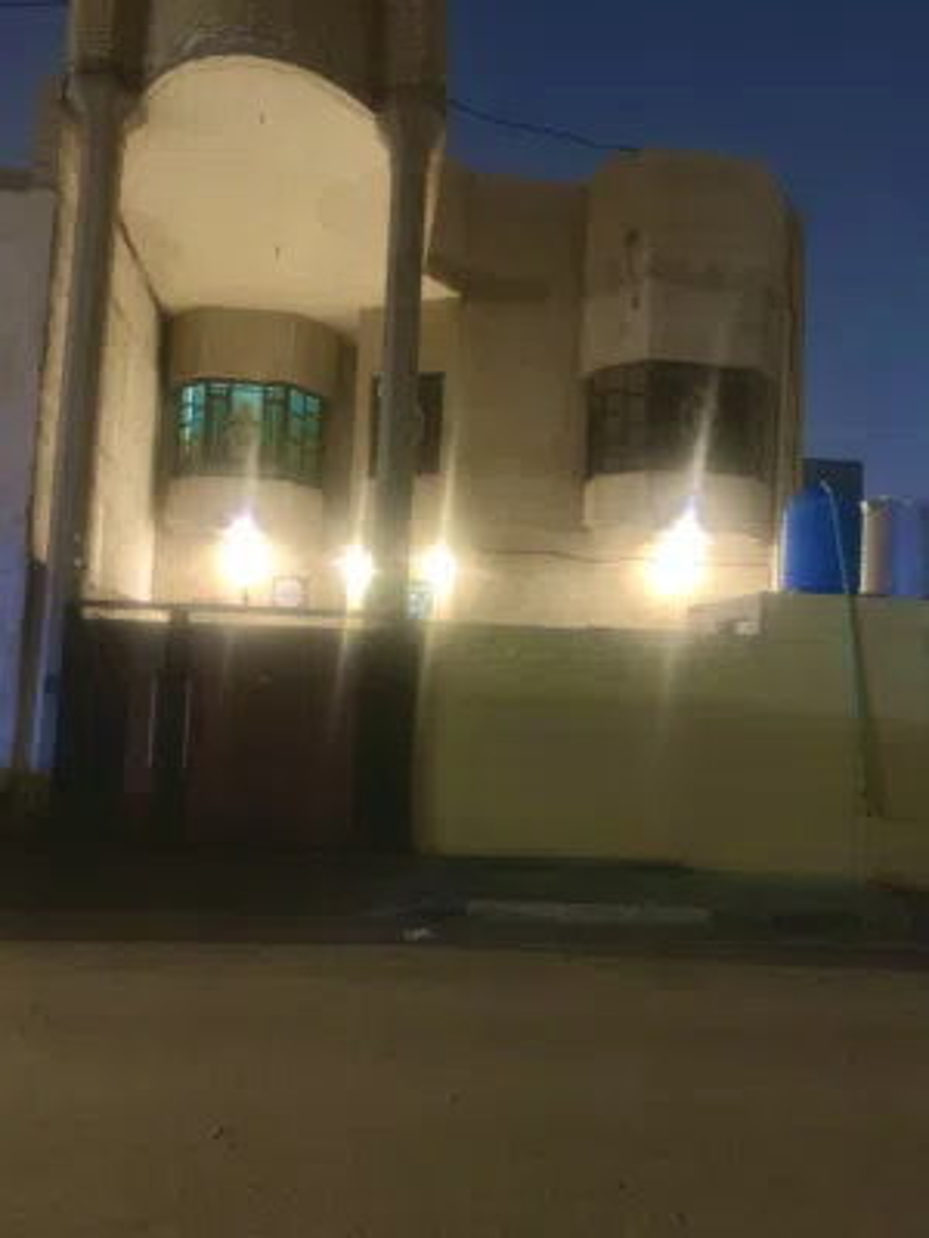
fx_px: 930
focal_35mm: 26
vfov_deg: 67.3
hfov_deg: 53.1
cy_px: 619
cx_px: 464
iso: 640
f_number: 1.8
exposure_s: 1/16
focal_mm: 4.25
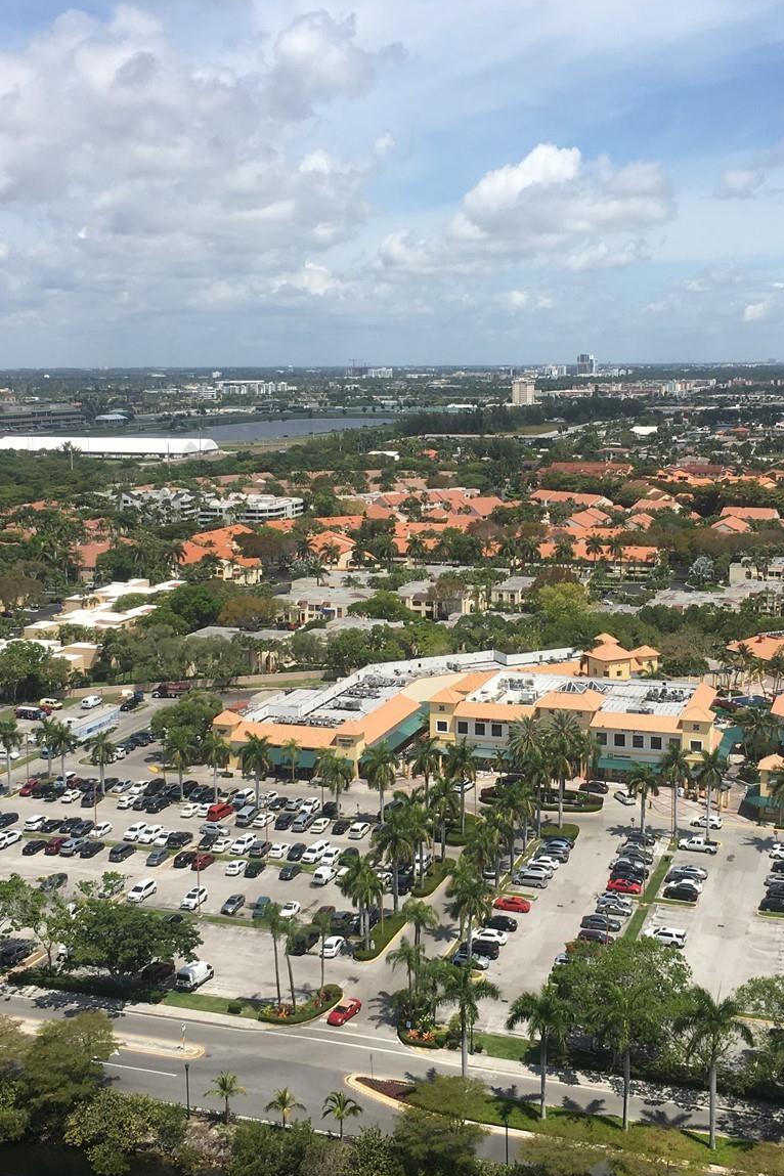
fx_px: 1372
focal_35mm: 42
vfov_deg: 46.4
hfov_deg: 31.9
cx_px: 442
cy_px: 587
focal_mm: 4.15
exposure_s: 1/2262
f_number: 2.2
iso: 25
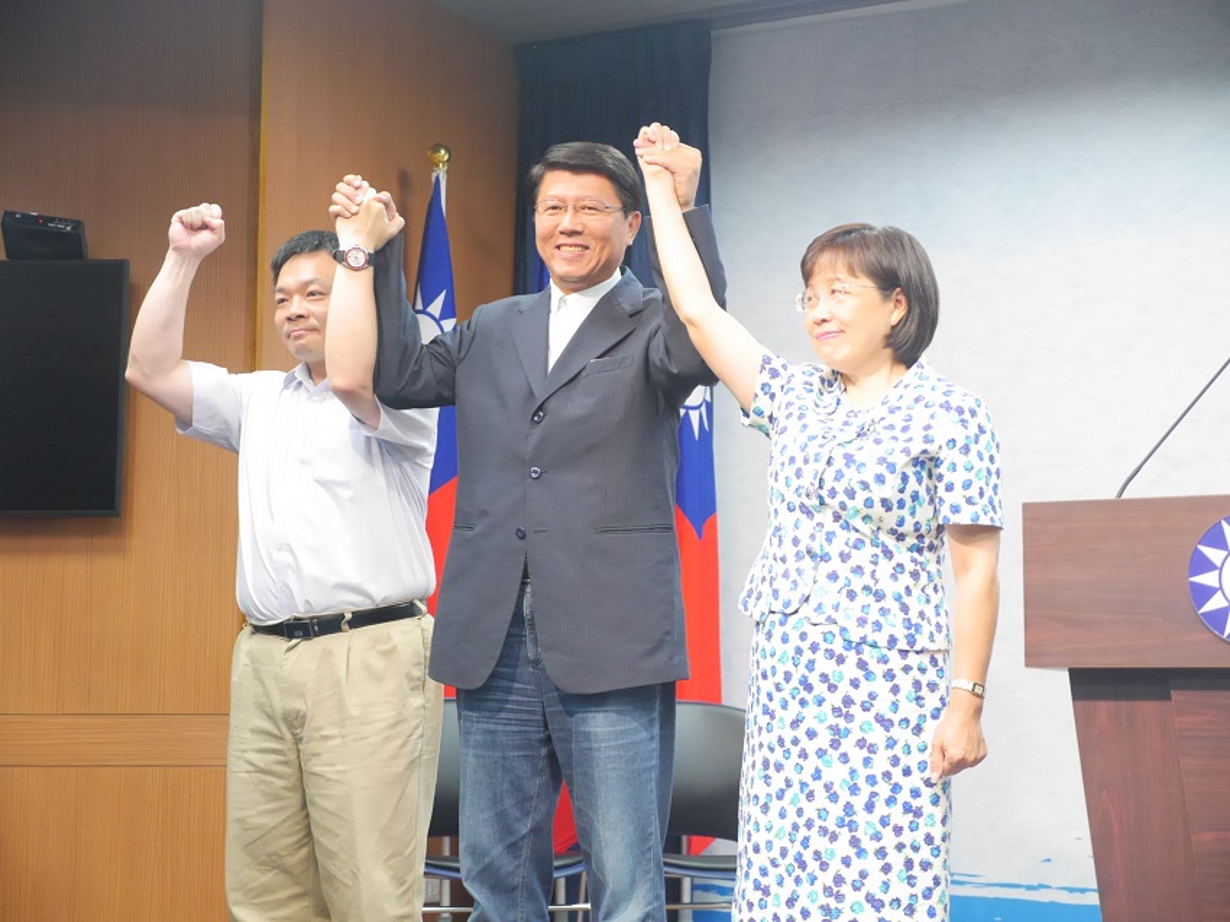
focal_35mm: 70
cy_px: 461
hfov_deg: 27.8
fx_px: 2487
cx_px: 615
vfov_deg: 21.0
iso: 3200
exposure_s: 1/200
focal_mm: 35
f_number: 2.8
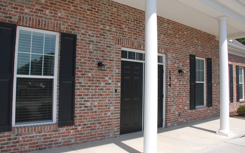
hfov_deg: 62.9
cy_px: 71
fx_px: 200
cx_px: 117
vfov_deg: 41.8
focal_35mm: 30
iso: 100
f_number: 8
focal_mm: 18
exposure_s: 1/200
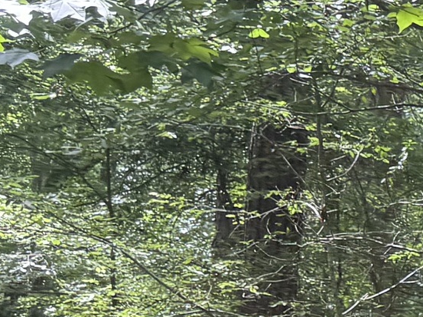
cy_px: 325
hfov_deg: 11.5
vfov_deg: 11.0
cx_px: 1094
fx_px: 1638
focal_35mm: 134
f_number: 1.78
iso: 64
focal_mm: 6.76
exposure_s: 1/134
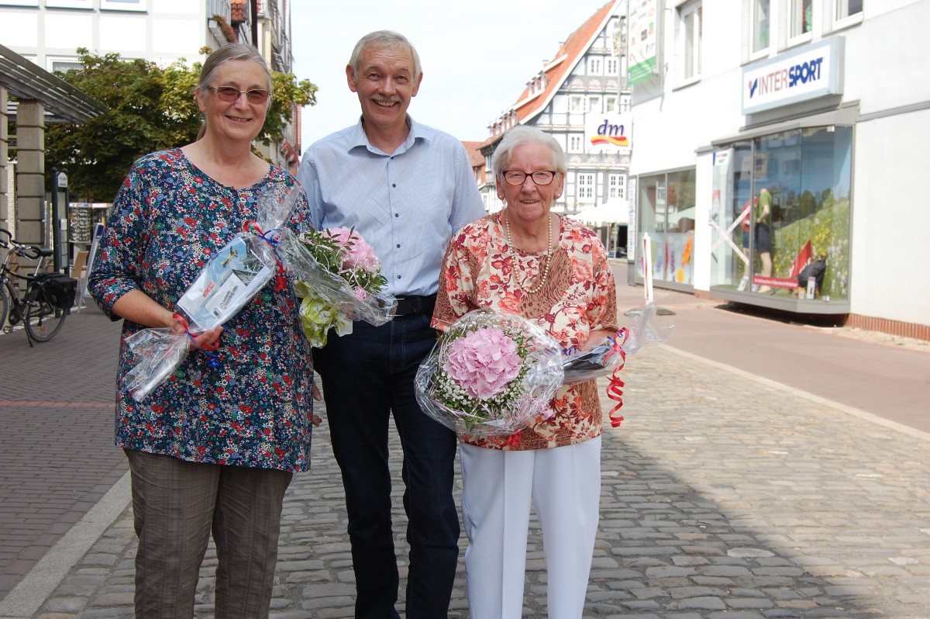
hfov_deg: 43.6
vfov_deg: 29.8
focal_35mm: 45
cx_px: 465
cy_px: 310
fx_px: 1162
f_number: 7.1
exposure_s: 1/200
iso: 200
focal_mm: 30
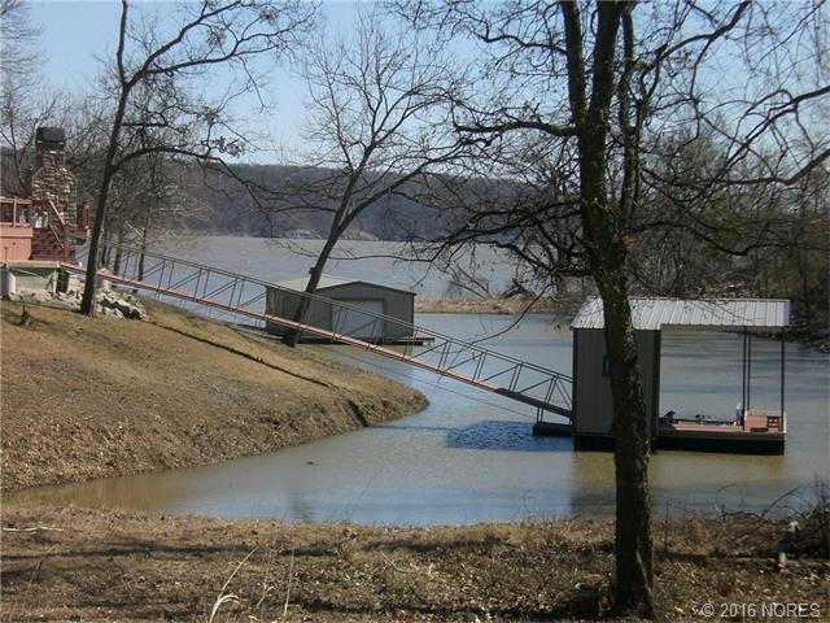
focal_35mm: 100
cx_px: 415
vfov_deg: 14.8
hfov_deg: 19.6
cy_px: 312
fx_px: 2398
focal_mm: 16.51
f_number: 7.7
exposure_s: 1/200
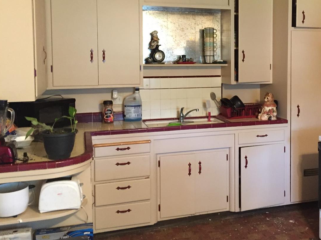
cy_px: 85
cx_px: 214
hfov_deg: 46.1
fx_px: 371
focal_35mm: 40
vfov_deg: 35.7
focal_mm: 4.15
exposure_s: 1/15
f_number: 2.2
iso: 250
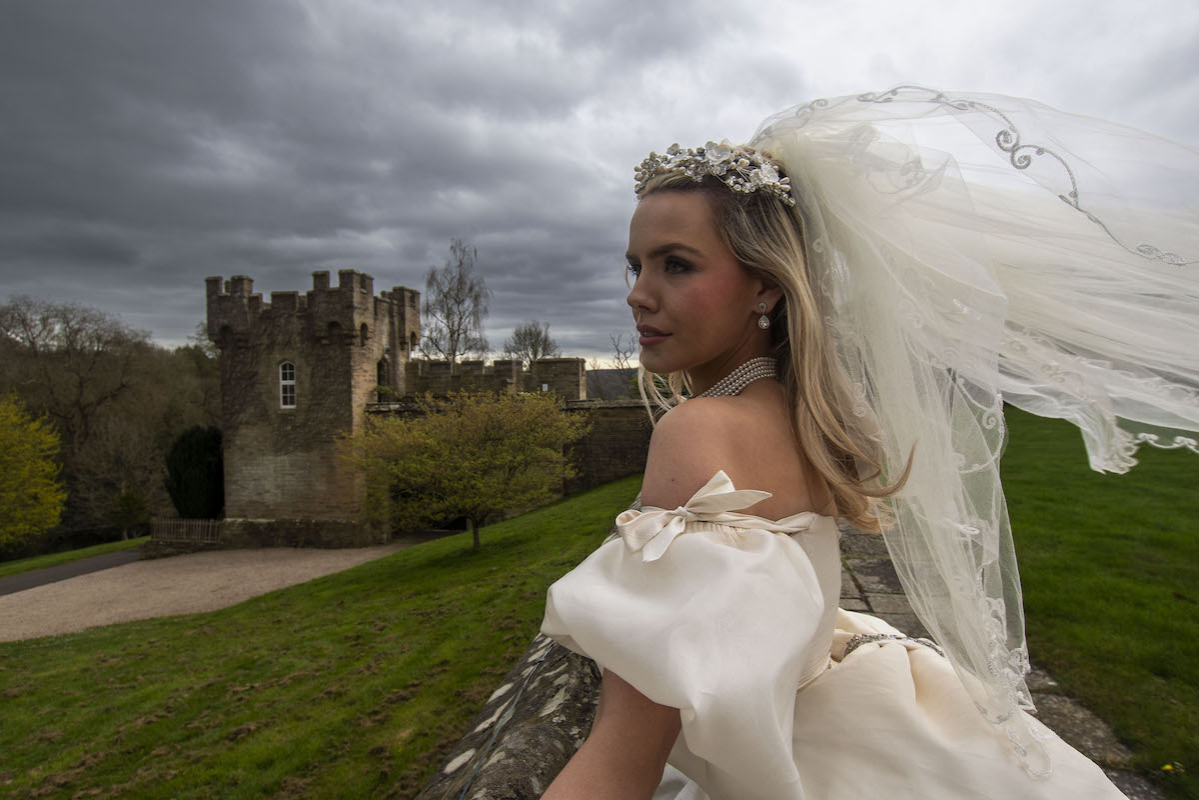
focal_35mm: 22
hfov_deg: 78.6
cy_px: 400
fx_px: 733
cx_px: 600
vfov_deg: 57.2
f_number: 5.6
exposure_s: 1/400
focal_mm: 11
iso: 100
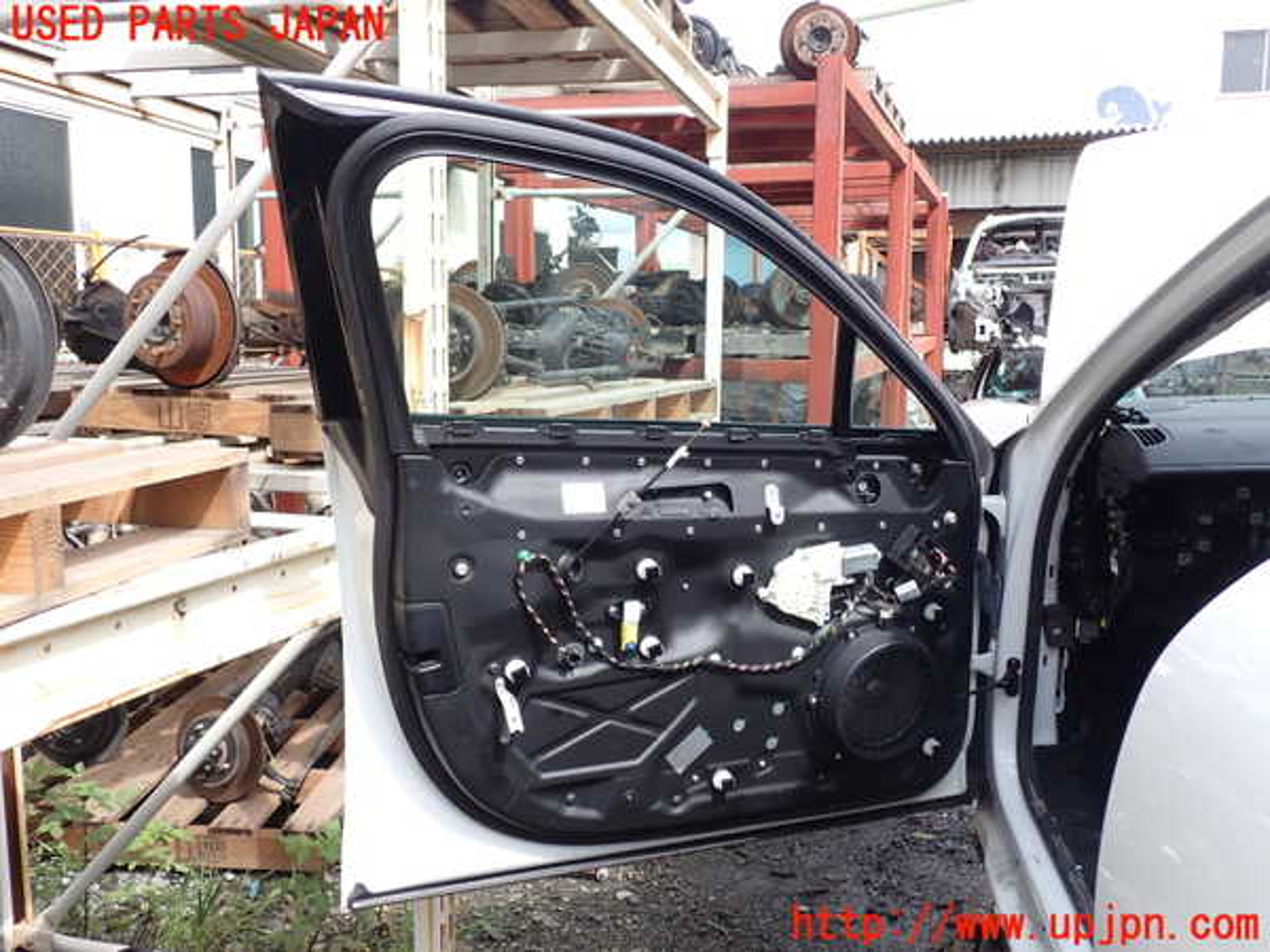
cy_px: 476
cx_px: 635
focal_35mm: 30
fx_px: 1101
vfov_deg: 46.8
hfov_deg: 60.0
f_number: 3.2
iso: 100
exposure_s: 1/400
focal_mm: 5.4
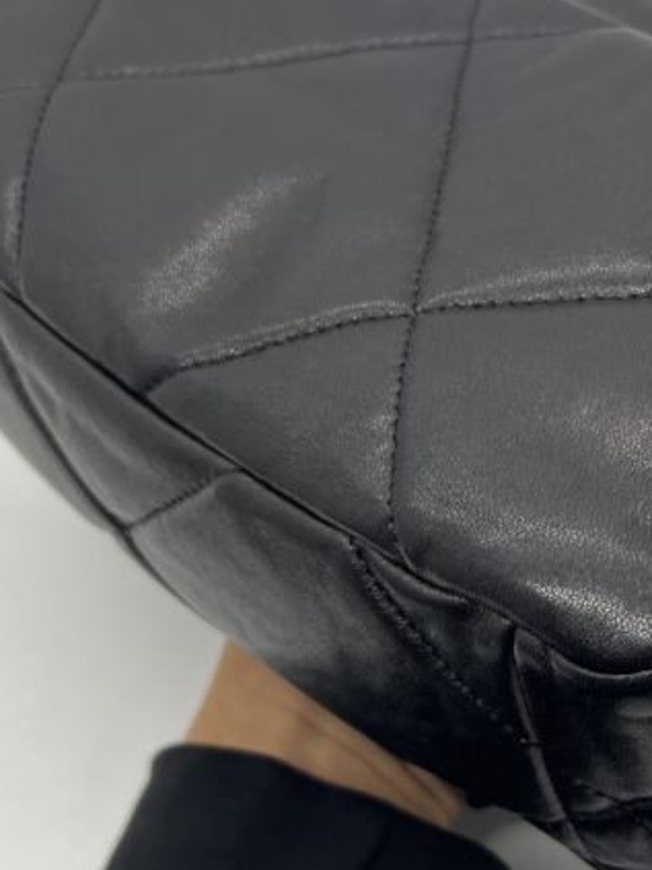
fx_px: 1583
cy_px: 547
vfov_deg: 30.6
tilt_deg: -51.2
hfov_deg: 22.4
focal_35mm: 63
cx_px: 646
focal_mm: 5.7
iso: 32
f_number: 1.5
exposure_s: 1/139
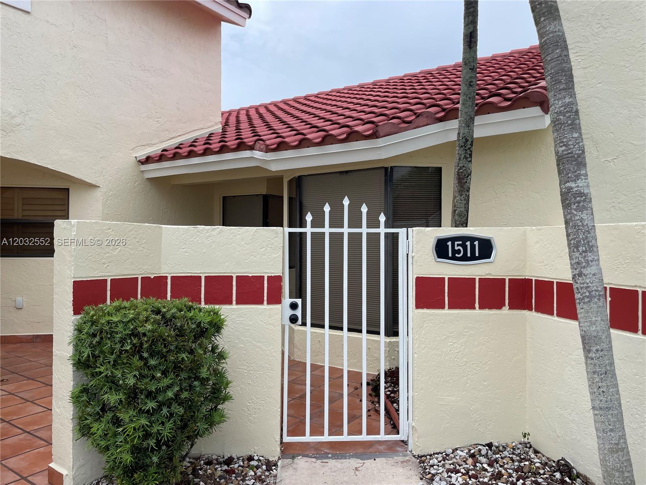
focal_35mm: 26
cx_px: 323
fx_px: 485
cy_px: 242
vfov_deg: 53.1
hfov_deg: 67.3
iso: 32
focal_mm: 4.2
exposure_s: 1/2304
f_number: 1.6
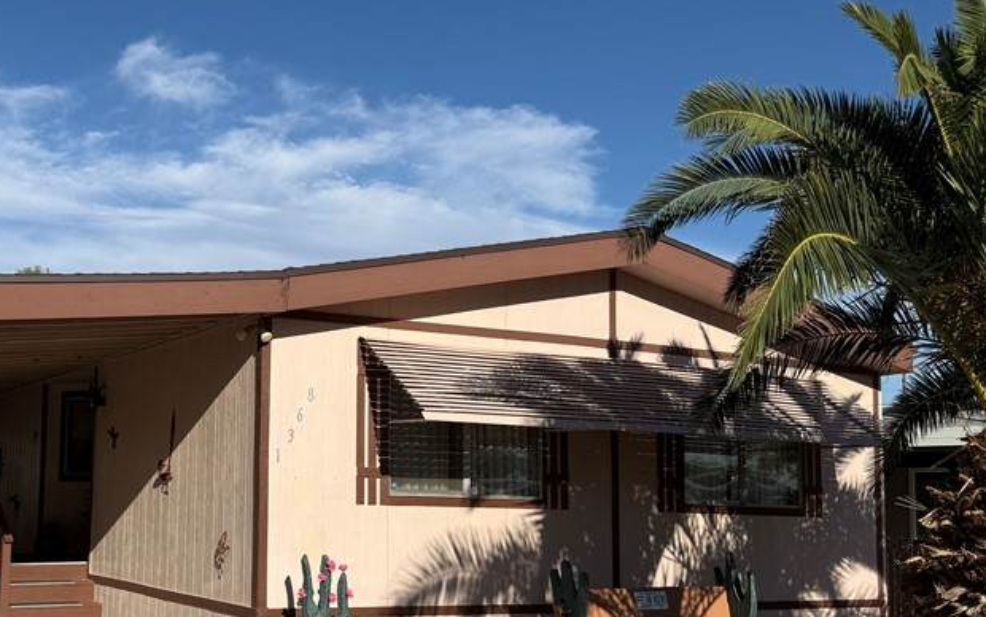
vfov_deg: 30.4
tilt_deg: +6.2
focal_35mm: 42
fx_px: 1129
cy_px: 404
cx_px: 231
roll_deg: -1.5
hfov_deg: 45.3
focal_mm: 6.76
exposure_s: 1/7353
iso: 80
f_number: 1.78
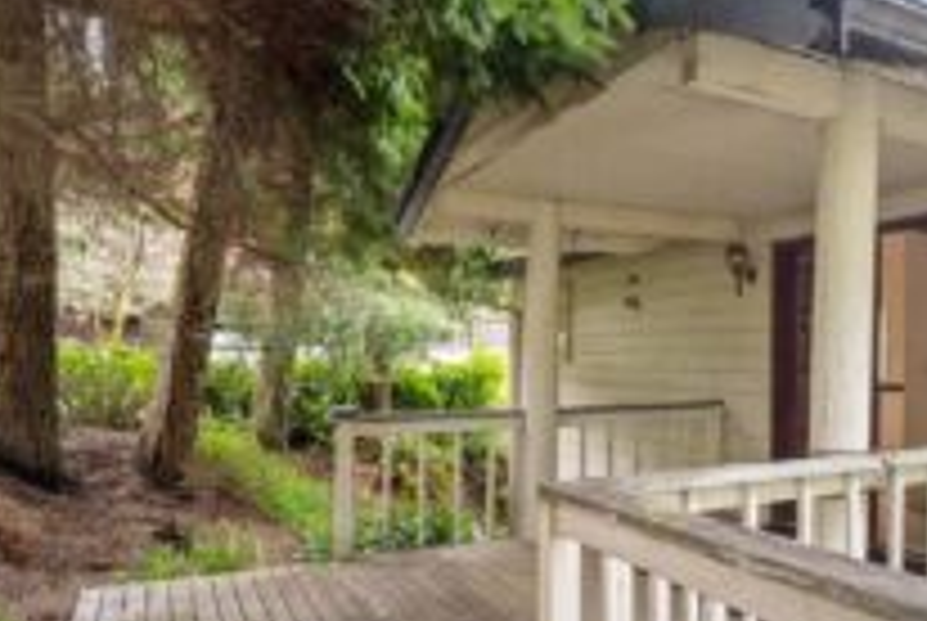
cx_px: 724
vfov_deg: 42.3
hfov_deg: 56.4
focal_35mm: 31
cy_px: 358
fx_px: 799
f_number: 8
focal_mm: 16
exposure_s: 1/1.25
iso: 125
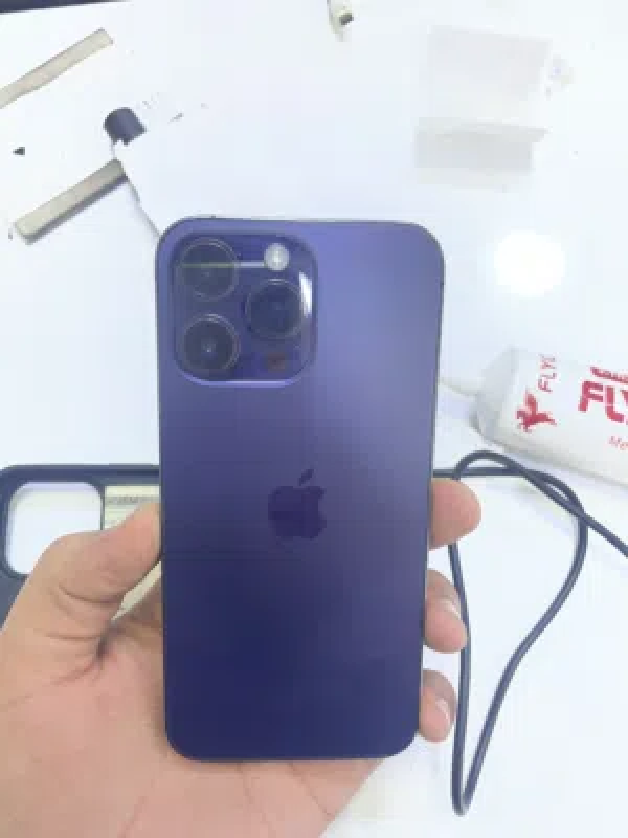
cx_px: 314
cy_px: 419
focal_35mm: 26
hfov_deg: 53.1
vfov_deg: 67.3
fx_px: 629
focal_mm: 4.2
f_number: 1.6
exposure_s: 1/121
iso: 40
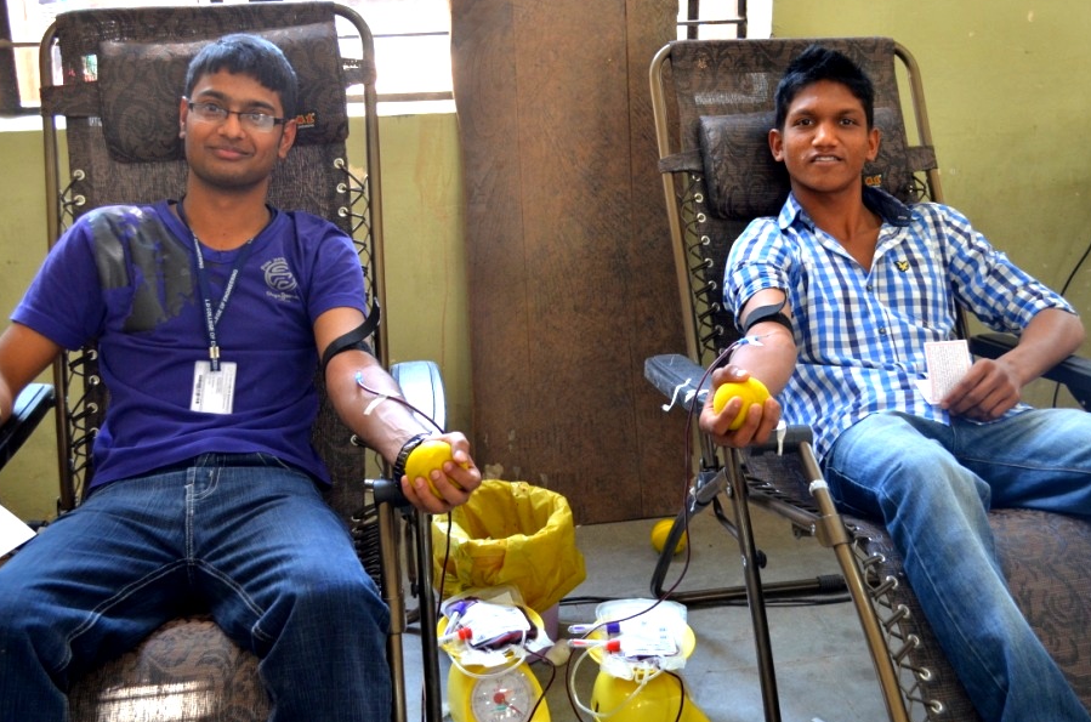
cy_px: 335
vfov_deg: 32.5
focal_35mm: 41
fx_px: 1240
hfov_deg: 47.5
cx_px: 583
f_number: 5
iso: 720
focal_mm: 24
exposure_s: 1/30
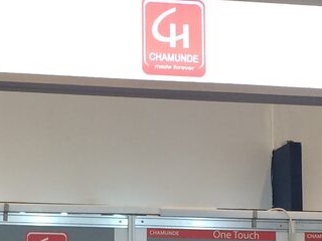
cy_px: 269
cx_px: 104
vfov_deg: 11.5
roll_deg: -0.5
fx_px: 1181
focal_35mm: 127
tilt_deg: +2.6
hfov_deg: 15.5
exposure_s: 1/33
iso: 50
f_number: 2.2
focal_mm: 4.15
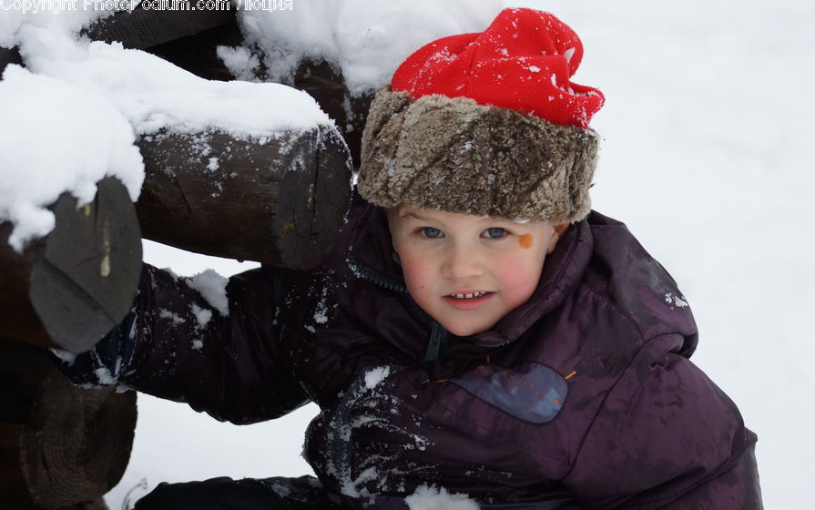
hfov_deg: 9.8
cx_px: 409
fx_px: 4777
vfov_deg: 6.1
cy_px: 255
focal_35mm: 215
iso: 400
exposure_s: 1/1000
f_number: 5.6
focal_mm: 140
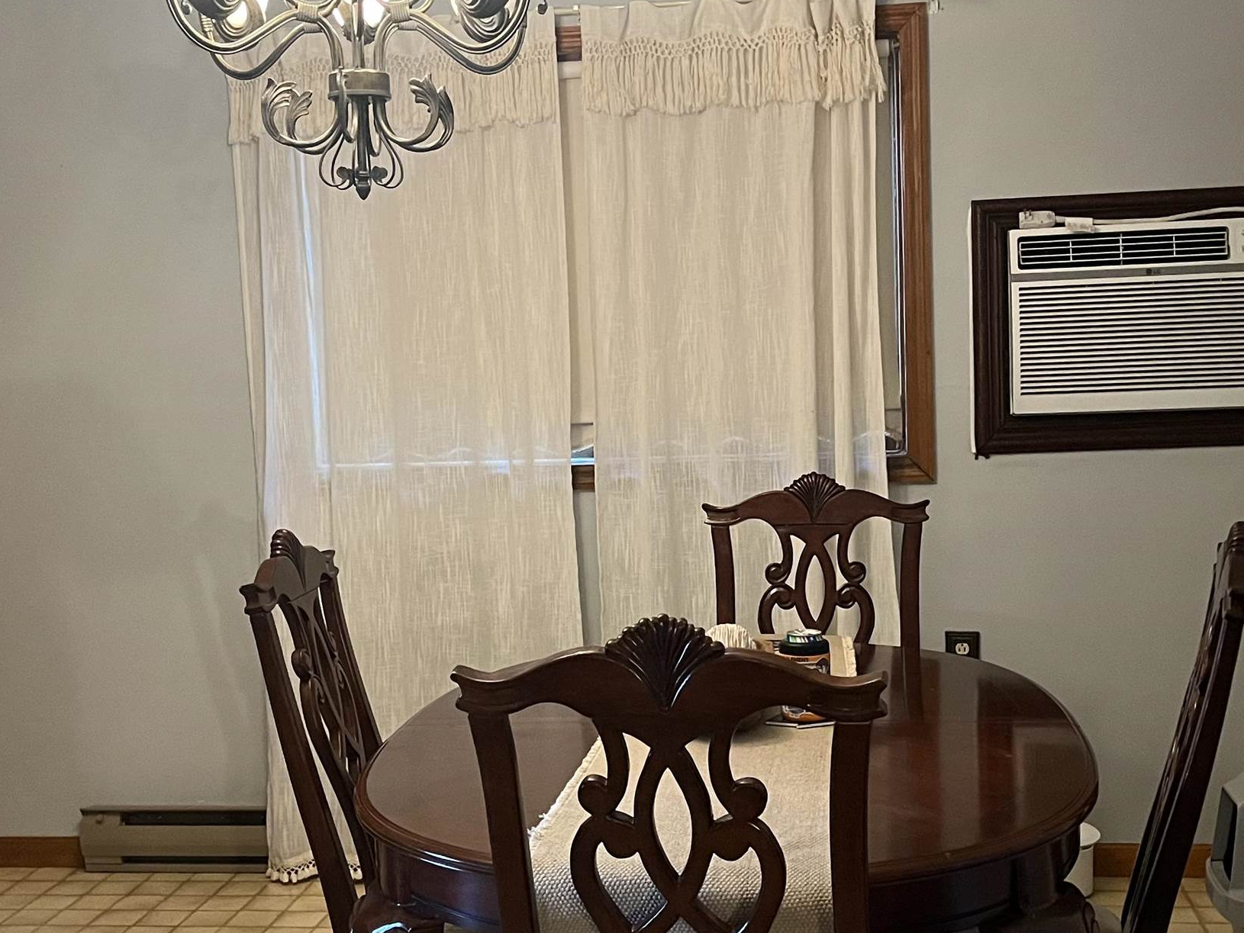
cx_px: 632
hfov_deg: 38.9
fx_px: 1761
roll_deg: +2.9
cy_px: 480
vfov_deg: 29.7
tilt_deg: -5.2
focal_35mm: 49
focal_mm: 5.1
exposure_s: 1/40
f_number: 1.6
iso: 500
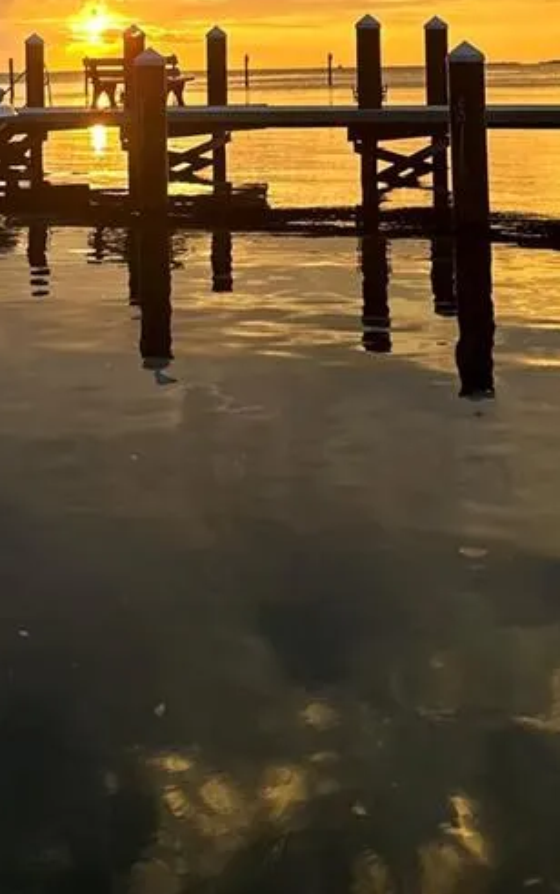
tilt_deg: +2.9
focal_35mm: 62
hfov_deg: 20.8
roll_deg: +1.2
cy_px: 29
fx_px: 1512
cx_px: 135
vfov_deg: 30.9
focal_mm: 6.86
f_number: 1.78
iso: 80
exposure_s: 1/404
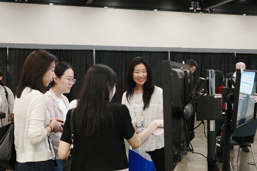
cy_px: 86
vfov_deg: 27.0
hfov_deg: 39.6
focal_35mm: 50
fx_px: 357
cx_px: 128
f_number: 2.8
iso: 5000
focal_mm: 26
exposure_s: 1/250
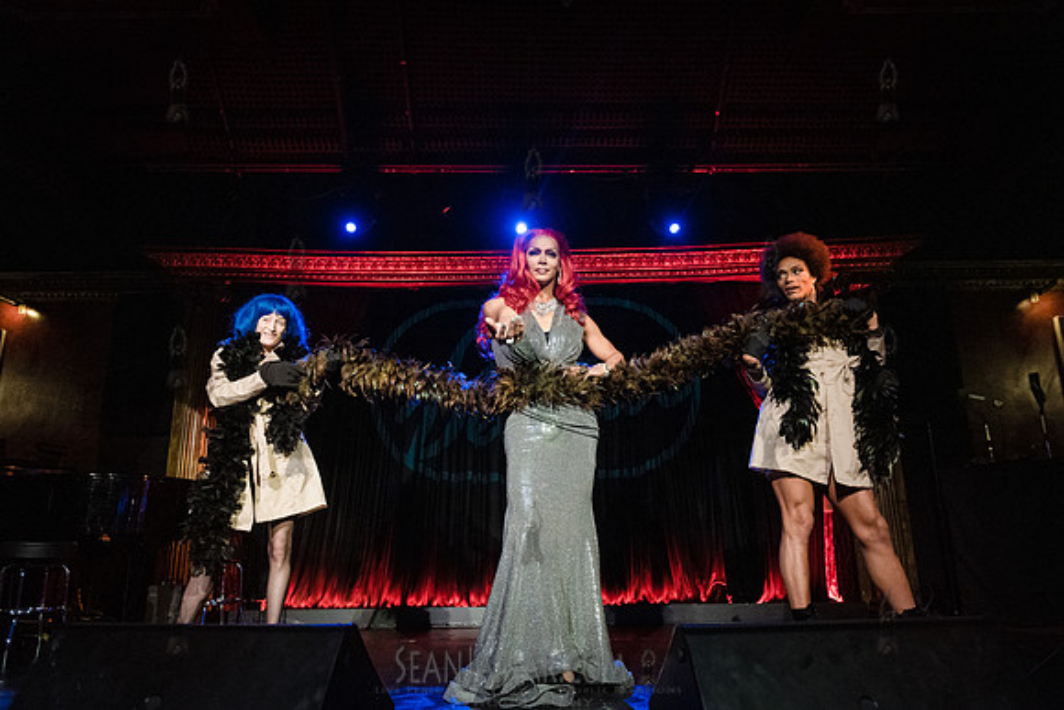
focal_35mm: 24
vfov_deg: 52.6
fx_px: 719
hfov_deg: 73.0
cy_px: 355
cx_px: 532
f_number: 3.5
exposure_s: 1/320
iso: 5000
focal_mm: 24
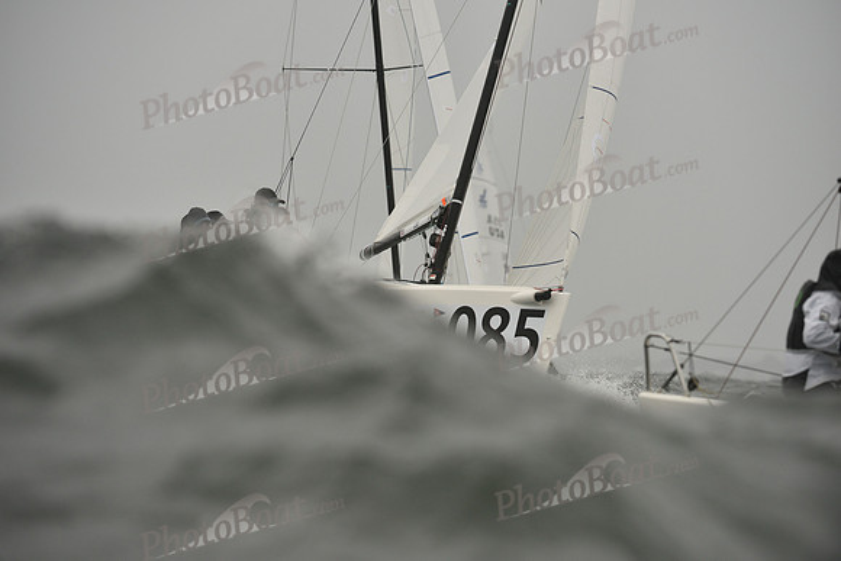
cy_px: 280
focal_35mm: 300
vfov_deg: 4.6
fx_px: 7010
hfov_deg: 6.9
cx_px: 420
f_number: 5.6
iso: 400
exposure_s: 1/1000
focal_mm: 300
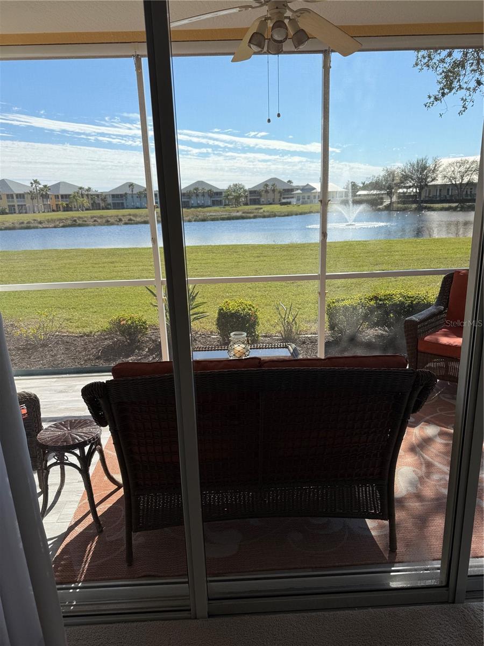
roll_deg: +2.7
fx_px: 447
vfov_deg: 71.6
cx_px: 242
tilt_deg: -14.0
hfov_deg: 56.8
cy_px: 323
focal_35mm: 24
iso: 80
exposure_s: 1/2801
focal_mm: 6.76
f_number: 1.78
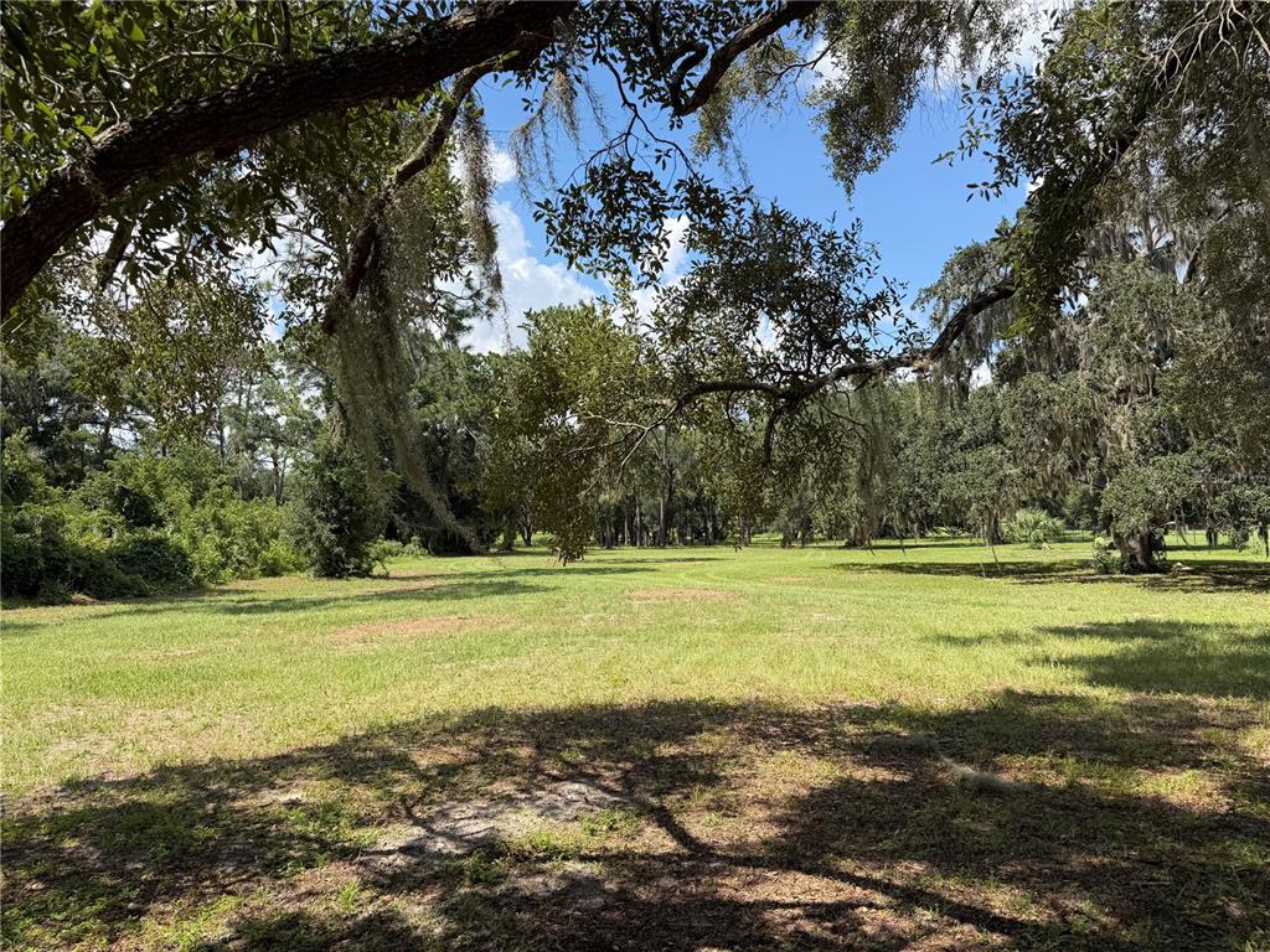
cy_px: 476
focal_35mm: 24
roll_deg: -0.1
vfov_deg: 56.8
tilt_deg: +2.5
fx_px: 881
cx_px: 635
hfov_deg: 71.6
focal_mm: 6.76
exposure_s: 1/2611
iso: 80
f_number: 1.78
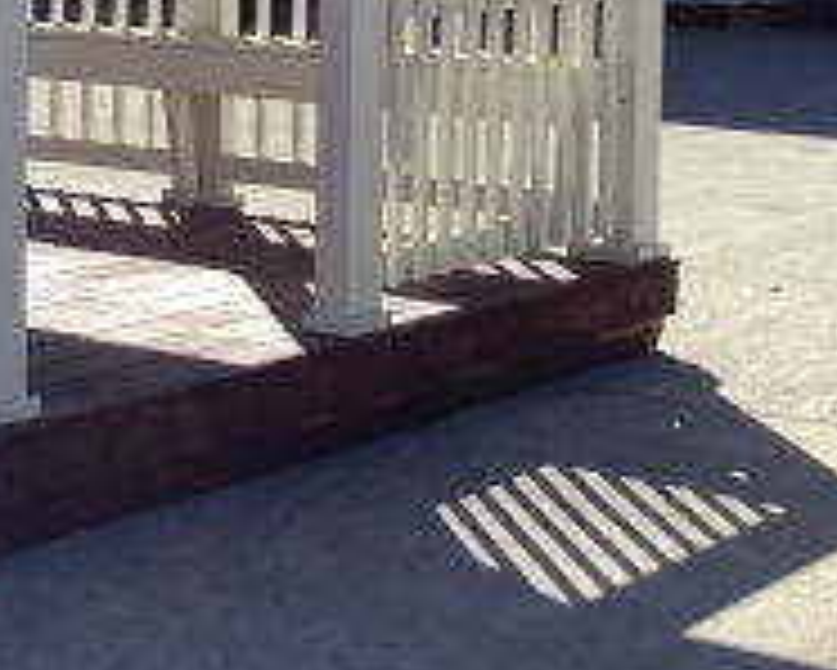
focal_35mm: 104
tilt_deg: -3.1
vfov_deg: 14.5
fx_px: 2578
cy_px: -40
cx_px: -418
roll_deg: -1.1
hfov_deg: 16.7
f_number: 2.4
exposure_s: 1/1381
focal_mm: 3.3
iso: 25
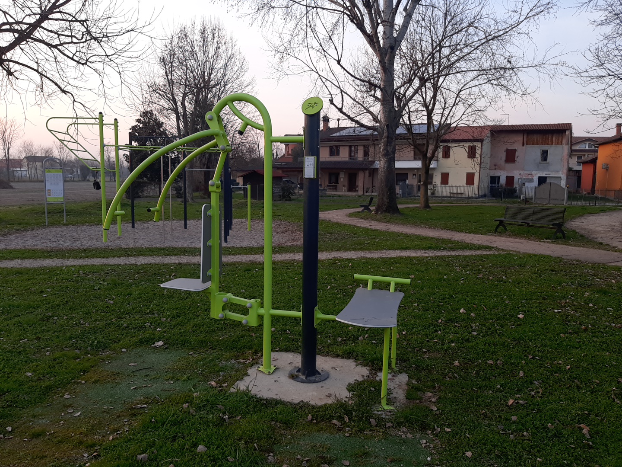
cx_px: 311
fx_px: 485
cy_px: 234
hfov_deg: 65.3
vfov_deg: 51.4
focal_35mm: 27
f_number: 1.7
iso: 40
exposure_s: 1/196
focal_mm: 3.93
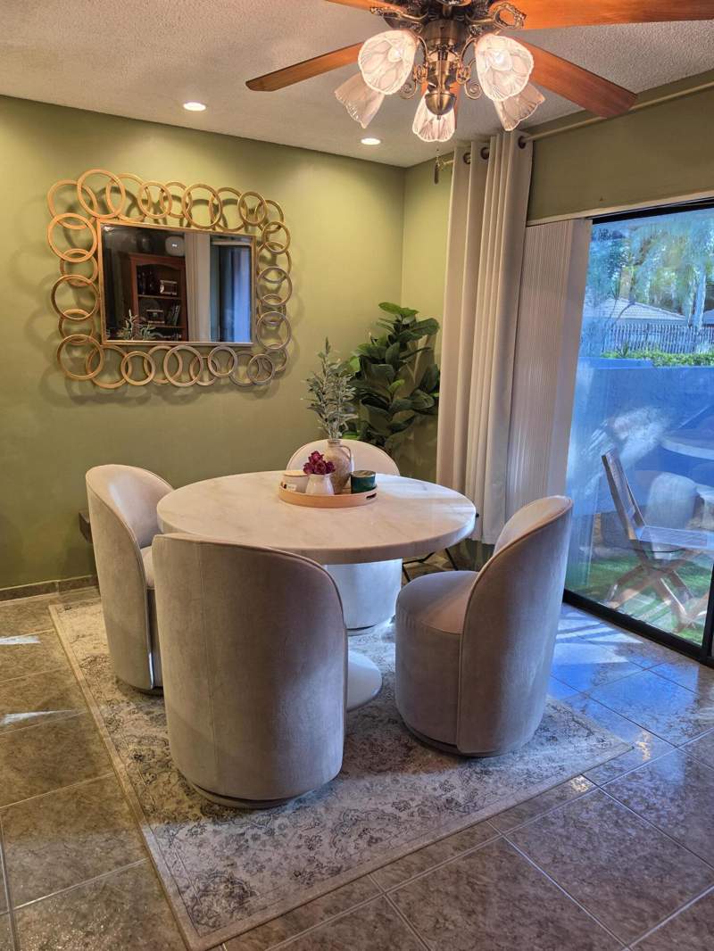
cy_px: 476
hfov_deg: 58.9
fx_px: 632
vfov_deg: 73.9
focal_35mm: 23
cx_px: 357
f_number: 1.4
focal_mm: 6.5
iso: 125
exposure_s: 1/120
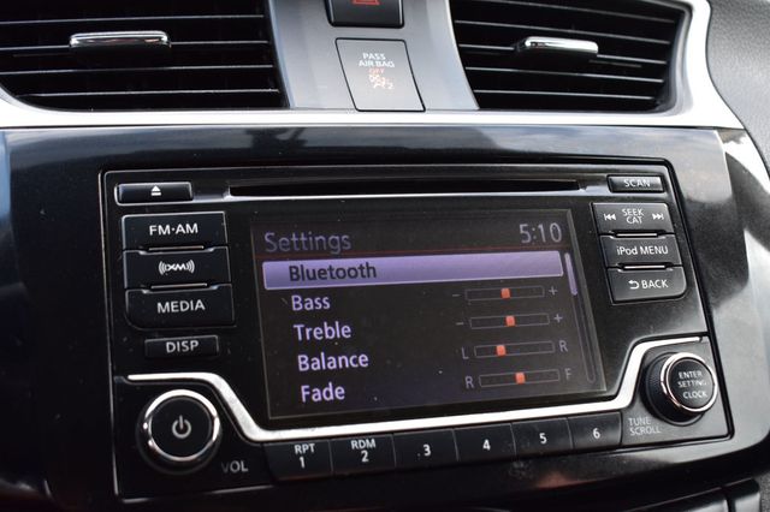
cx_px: 385
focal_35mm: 48
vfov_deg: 28.0
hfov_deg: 41.1
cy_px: 256
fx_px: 1026
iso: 400
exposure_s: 1/50
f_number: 8
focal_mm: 32
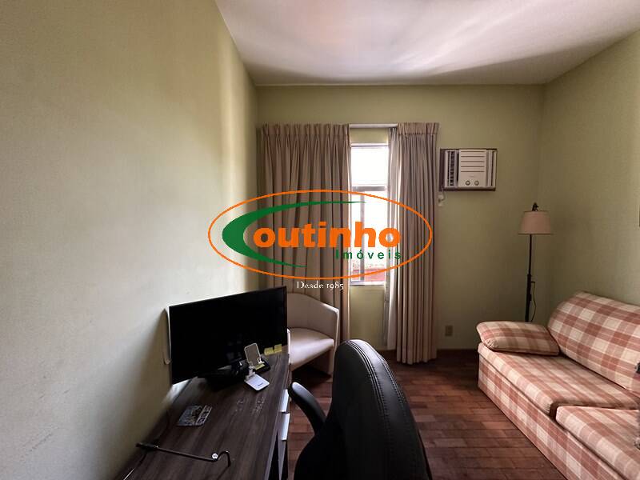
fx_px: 259
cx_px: 320
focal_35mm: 14
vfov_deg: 85.7
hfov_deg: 102.1
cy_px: 240
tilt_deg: -4.4
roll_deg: +0.7
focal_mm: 2.22
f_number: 2.2
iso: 320
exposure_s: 1/93
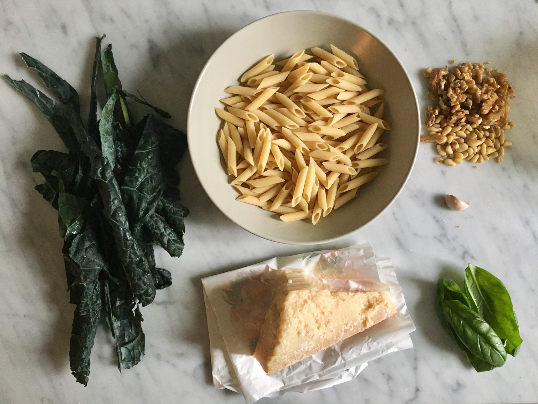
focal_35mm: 29
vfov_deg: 48.2
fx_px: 451
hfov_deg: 61.7
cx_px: 269
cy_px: 202
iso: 160
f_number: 2.2
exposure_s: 1/33
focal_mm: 4.15
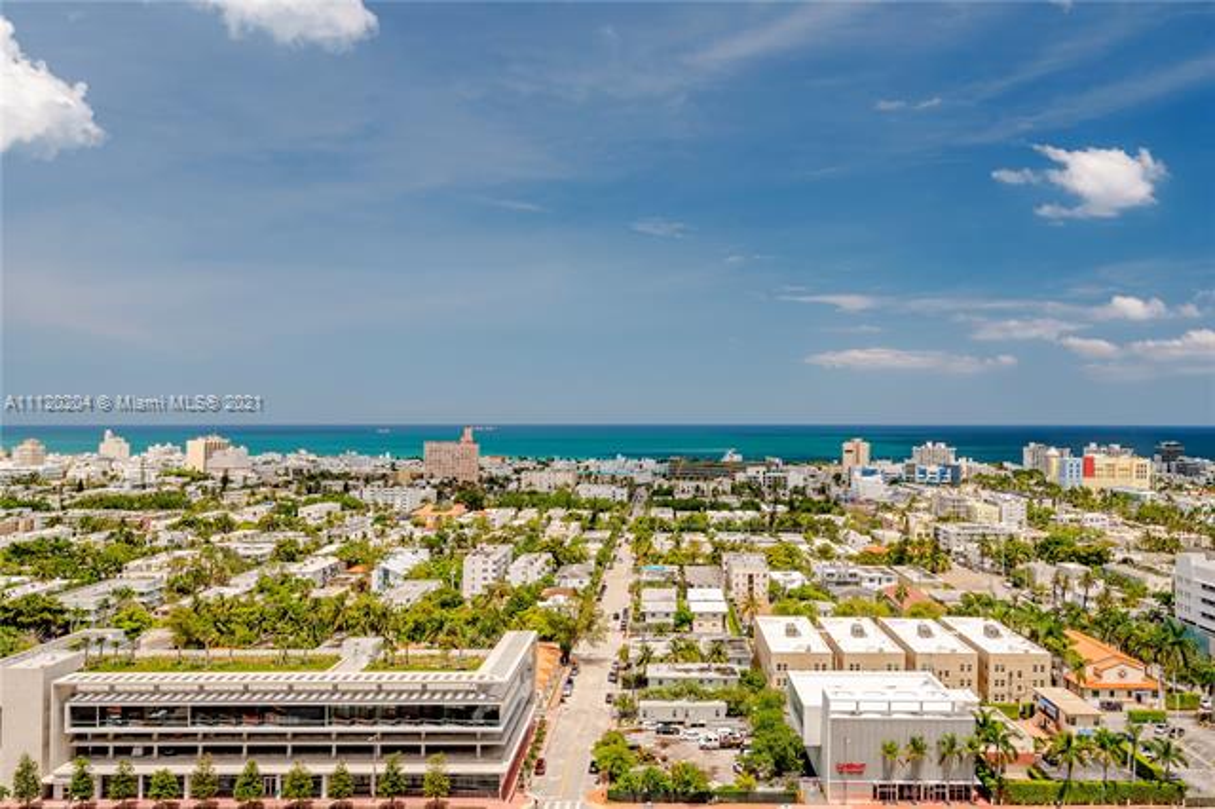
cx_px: 608
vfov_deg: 44.9
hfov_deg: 63.7
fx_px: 978
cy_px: 404
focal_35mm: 29
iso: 200
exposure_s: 1/320
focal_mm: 29
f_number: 8
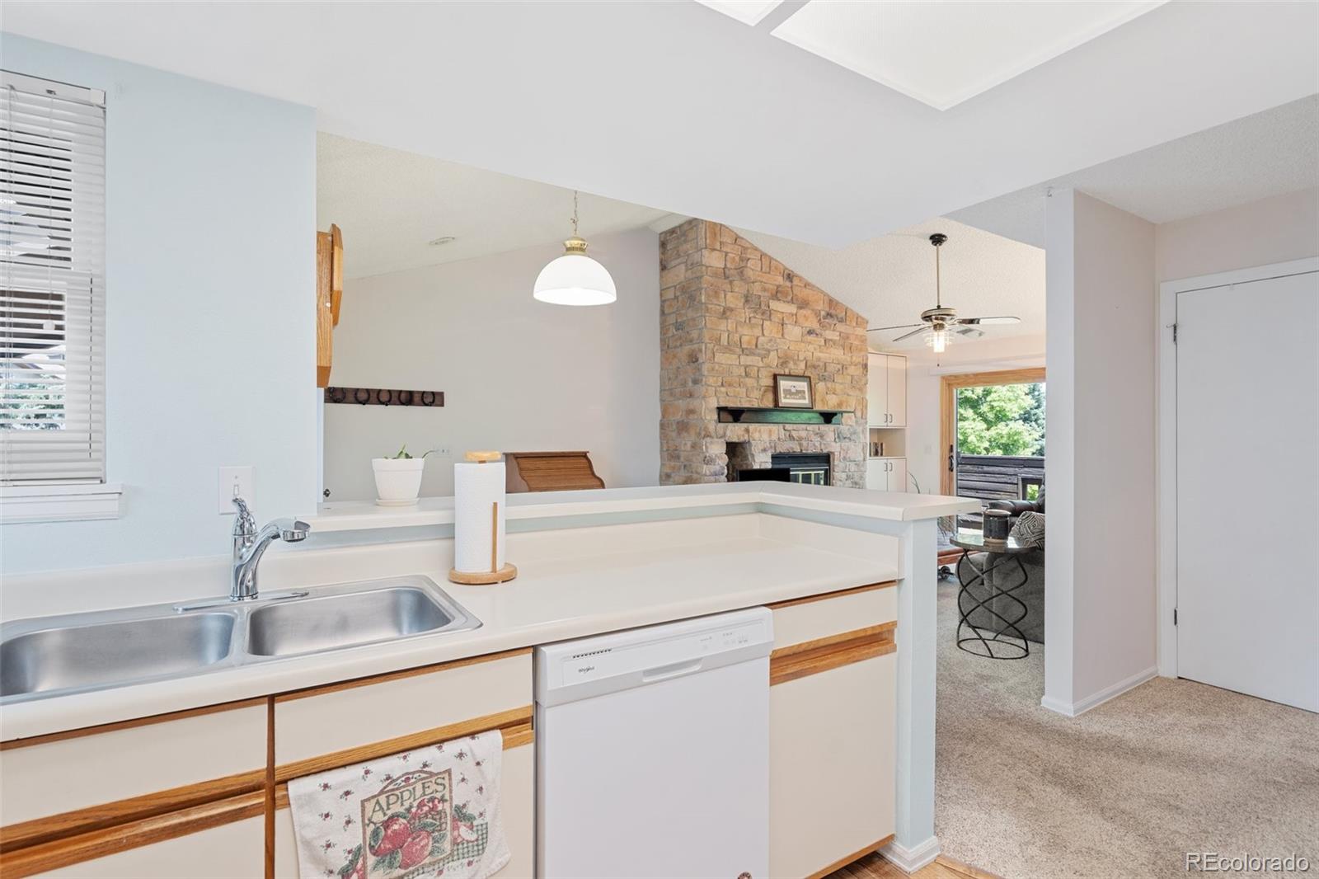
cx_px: 660
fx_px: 586
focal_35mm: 16
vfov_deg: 73.7
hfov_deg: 96.7
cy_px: 440
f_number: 6.7
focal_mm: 16
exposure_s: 1/2
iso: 100
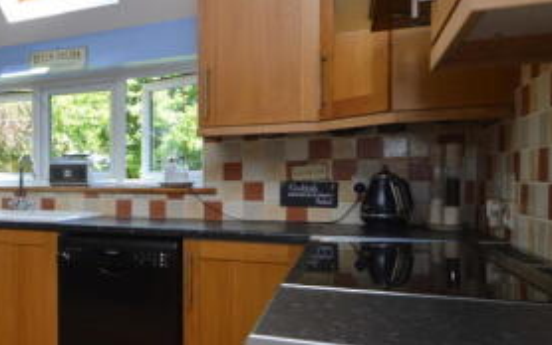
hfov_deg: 47.3
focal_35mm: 36
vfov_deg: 35.3
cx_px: 34
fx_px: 542
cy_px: 192
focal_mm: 10
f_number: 4
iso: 100
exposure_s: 1/60
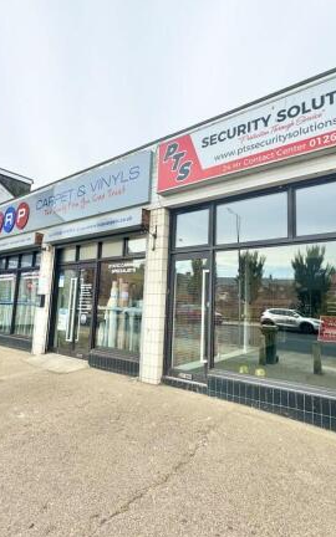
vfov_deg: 85.1
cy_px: 268
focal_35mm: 20
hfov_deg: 58.8
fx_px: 293
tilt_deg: +8.0
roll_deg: -1.6
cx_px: 212
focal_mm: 2.22
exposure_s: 1/467
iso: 40
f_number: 2.2
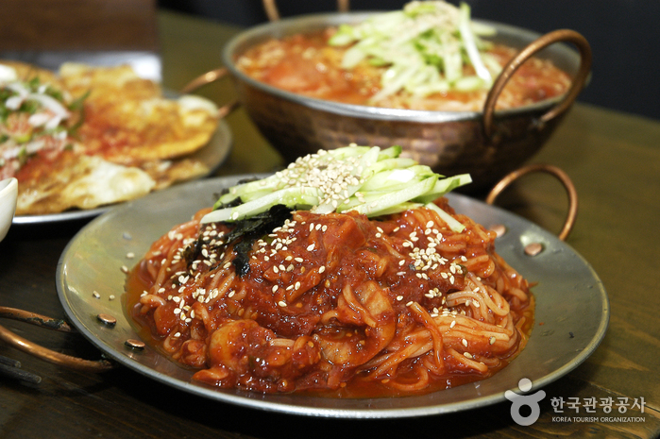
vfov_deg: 16.5
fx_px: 1511
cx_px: 330
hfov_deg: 24.6
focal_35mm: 82
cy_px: 220
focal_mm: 55
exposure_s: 1/125
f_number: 4.5
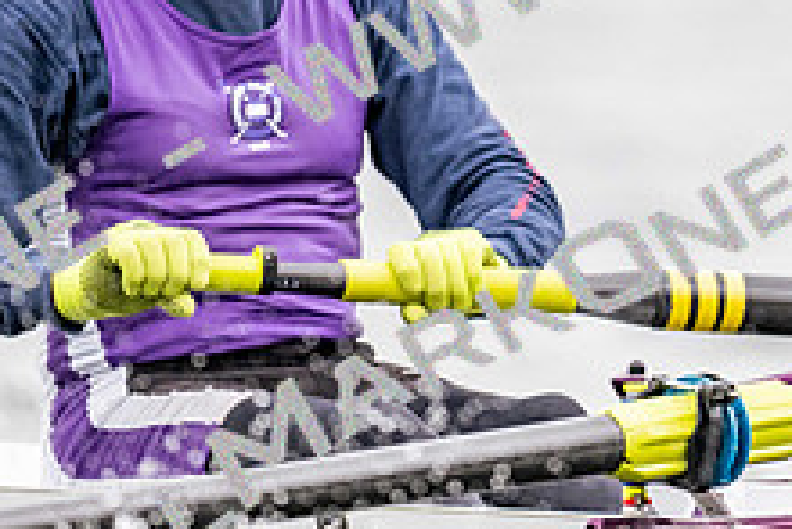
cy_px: 135
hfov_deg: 1.3
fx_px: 34848
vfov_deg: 0.9
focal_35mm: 1583
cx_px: 709
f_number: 4
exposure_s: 1/2500
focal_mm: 600
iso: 900
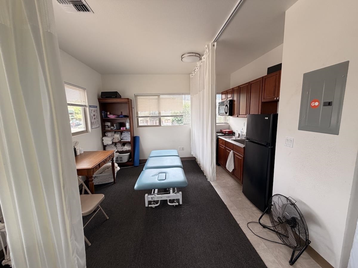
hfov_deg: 102.1
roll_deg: +2.1
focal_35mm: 14
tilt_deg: -9.6
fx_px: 145
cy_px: 134
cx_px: 179
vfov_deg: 85.7
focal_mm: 2.22
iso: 200
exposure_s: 1/121
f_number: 2.2
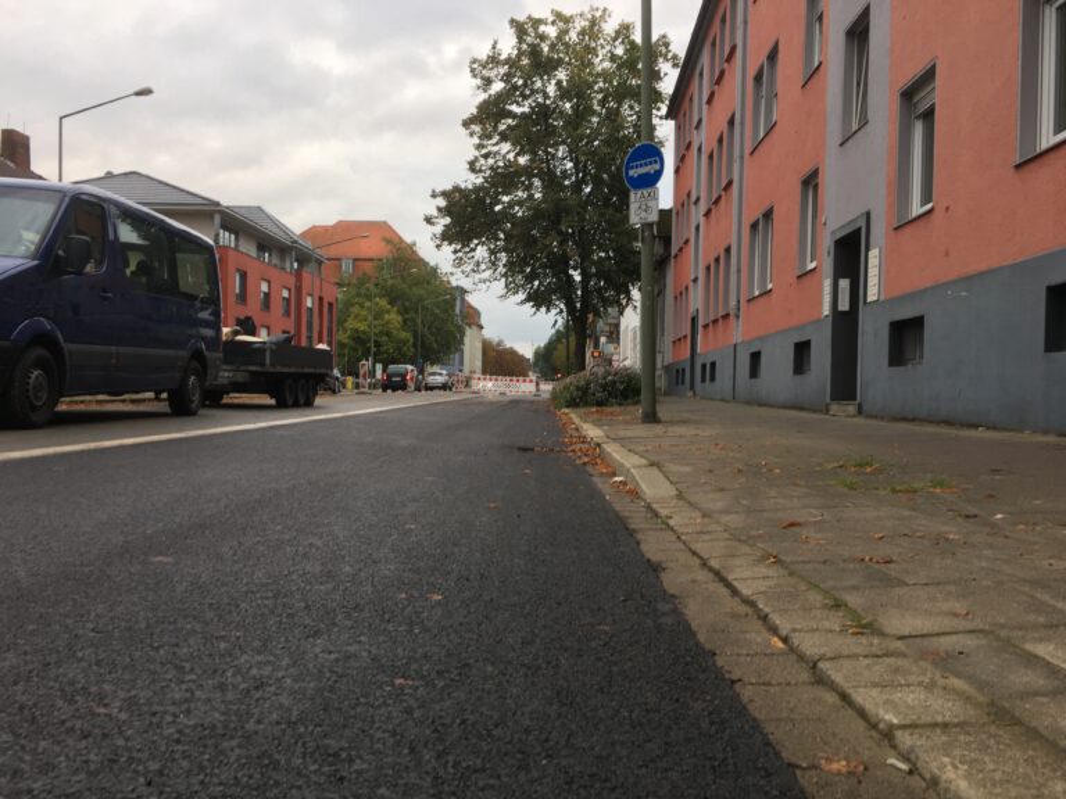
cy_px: 400
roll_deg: +0.2
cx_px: 533
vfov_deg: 48.2
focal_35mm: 29
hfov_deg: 61.7
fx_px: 893
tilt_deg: +0.0
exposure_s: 1/50
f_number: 2.2
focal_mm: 4.15
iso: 32
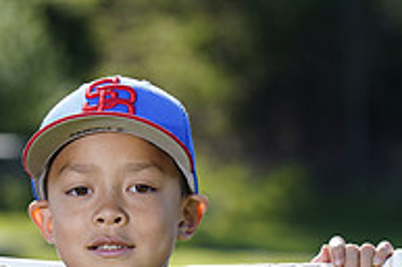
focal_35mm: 443
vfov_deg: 3.1
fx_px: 4939
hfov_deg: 4.7
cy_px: 354
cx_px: 98
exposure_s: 1/250
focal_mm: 147
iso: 100
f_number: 5
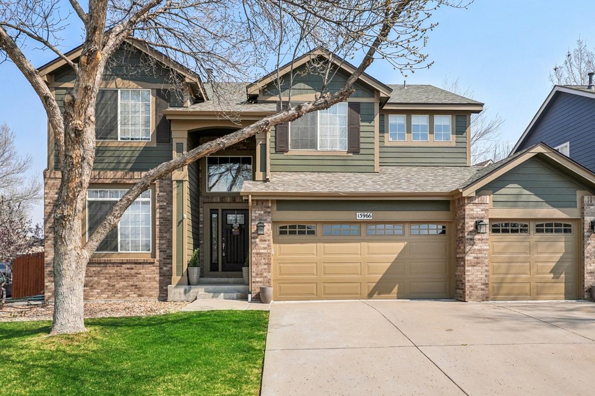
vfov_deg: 48.5
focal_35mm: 27
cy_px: 210
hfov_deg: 68.2
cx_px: 301
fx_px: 439
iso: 100
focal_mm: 15
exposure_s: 1/350
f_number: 8
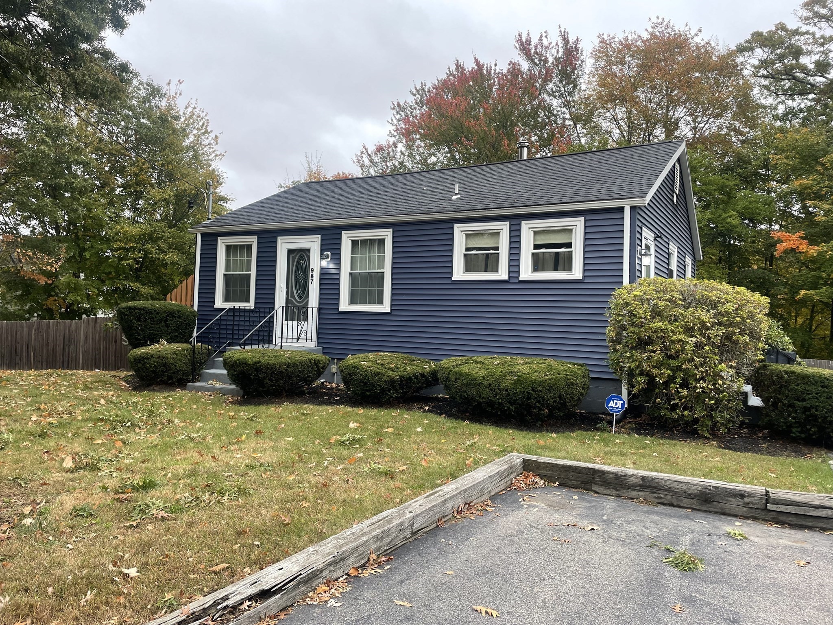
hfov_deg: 67.3
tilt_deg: +1.6
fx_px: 626
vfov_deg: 53.1
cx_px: 416
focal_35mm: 26
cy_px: 312
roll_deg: -1.1
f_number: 1.6
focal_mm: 4.2
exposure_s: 1/198
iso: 32
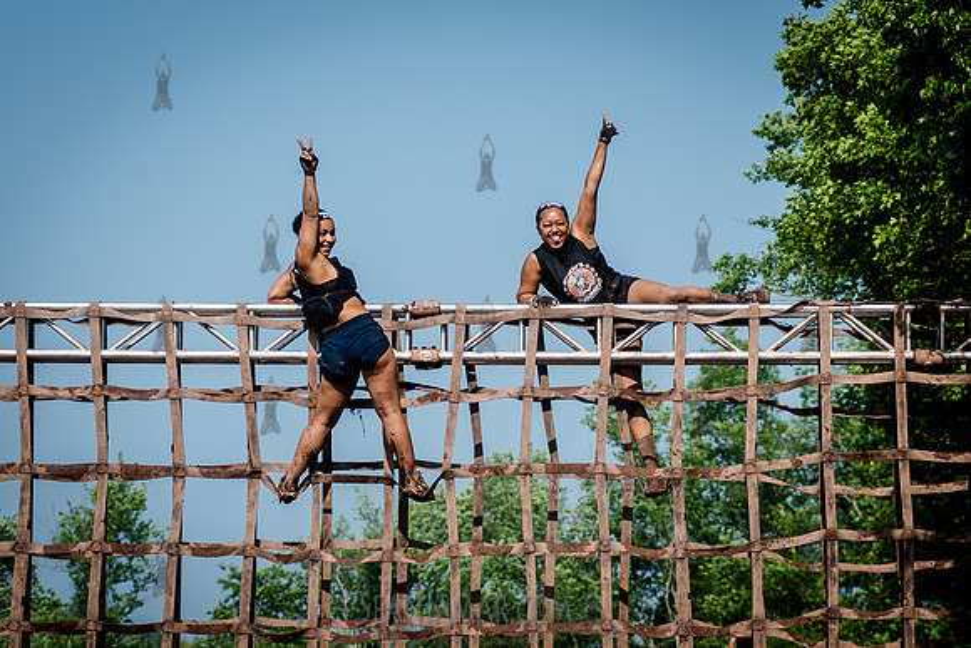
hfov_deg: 14.3
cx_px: 595
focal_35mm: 144
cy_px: 345
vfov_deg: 9.5
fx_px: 3879
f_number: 4.5
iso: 250
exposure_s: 1/1600
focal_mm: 80
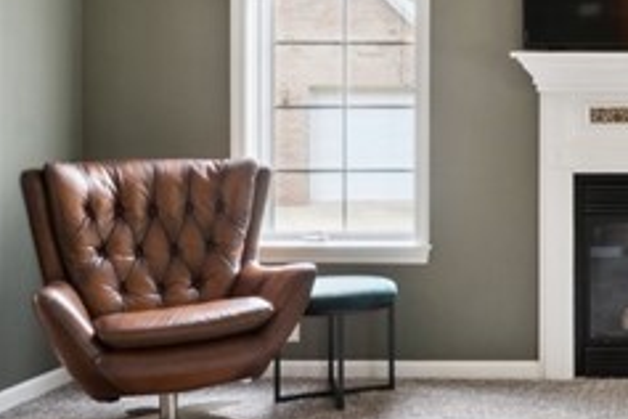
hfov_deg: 31.9
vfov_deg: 24.5
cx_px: 694
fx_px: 959
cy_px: 139
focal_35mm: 55
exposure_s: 1/20
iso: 200
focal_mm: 12
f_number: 11
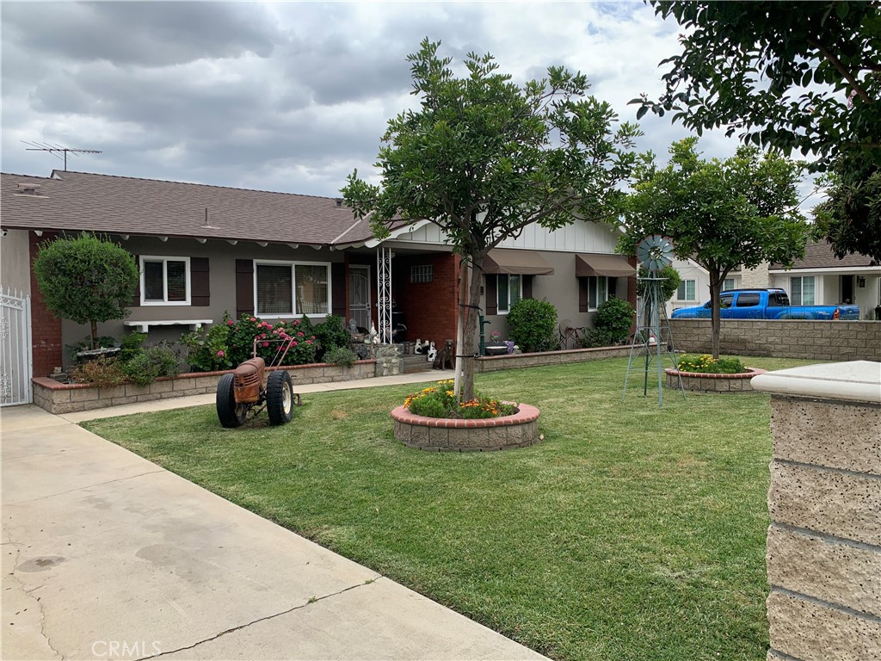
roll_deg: +0.7
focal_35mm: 26
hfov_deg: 67.3
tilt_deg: -2.3
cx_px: 440
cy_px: 330
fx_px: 662
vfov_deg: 53.1
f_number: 1.8
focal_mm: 4.25
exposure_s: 1/1748
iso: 25
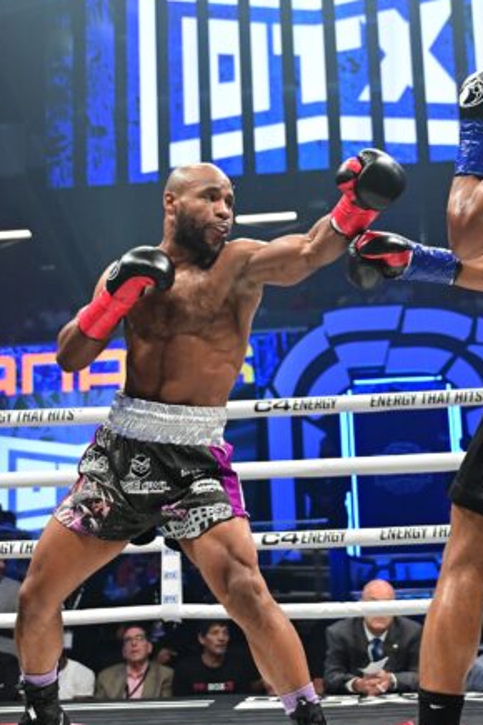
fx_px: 1310
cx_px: 281
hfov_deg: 20.9
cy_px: 297
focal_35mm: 65
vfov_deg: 30.8
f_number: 2.8
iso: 2000
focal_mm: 29.5
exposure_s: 1/1000
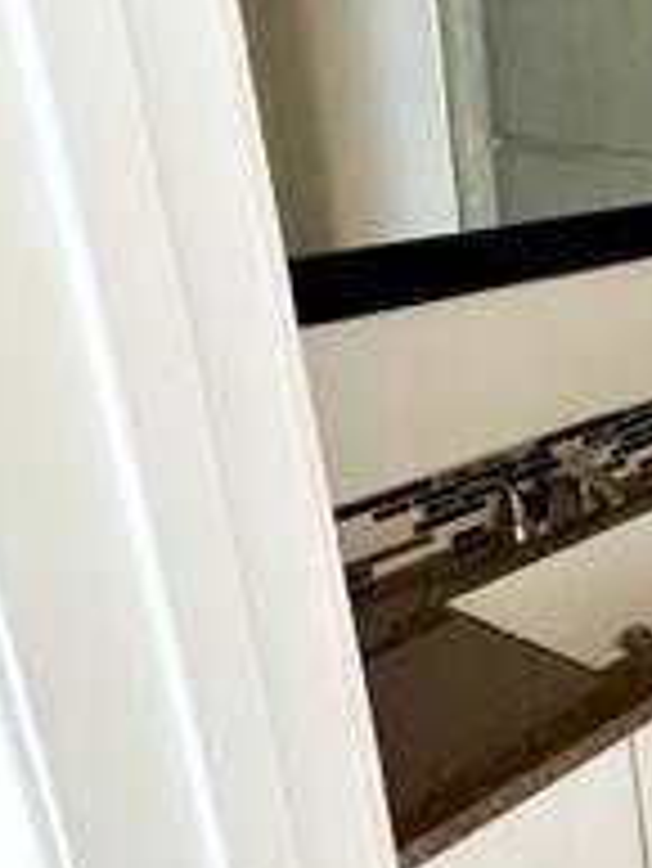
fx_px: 1079
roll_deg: +0.4
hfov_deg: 25.2
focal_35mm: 43
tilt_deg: -16.3
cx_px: 989
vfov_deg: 43.8
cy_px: 391
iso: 640
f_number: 1.8
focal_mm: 1.57
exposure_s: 1/40
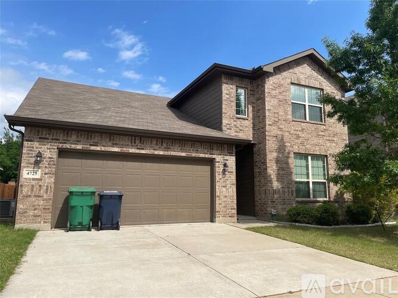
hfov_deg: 67.3
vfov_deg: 53.0
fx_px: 299
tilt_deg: +8.2
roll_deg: -0.7
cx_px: 199
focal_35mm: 26
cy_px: 149
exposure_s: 1/3731
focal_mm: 4.2
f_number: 1.6
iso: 32
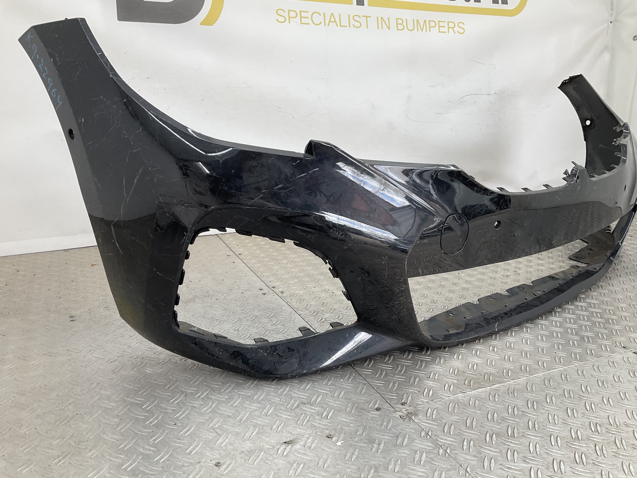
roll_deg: -3.9
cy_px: 239
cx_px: 318
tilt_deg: -16.2
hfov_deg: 61.7
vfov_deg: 48.2
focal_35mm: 29
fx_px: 534
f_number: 1.8
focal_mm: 3
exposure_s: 1/121
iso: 16
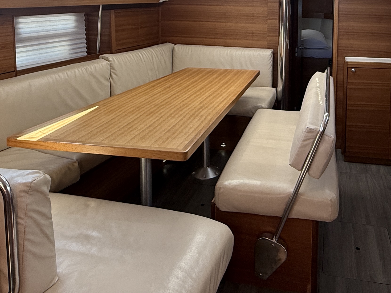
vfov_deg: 38.7
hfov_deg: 53.0
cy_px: 25
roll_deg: -0.2
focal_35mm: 34
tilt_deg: -3.2
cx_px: 256
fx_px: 384
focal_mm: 2.22
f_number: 2.2
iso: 64
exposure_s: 1/103
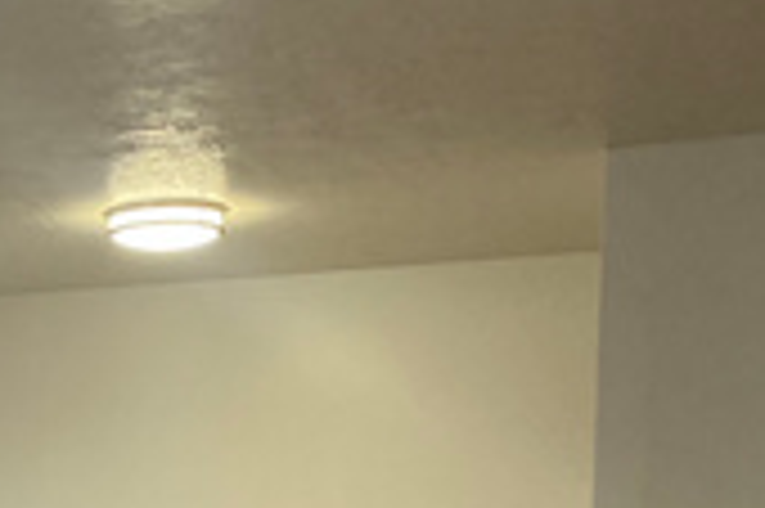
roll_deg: +0.3
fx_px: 2165
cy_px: 922
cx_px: -158
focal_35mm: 102
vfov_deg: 12.3
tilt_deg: -6.9
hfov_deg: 18.9
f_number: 1.8
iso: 125
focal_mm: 4.25
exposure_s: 1/120
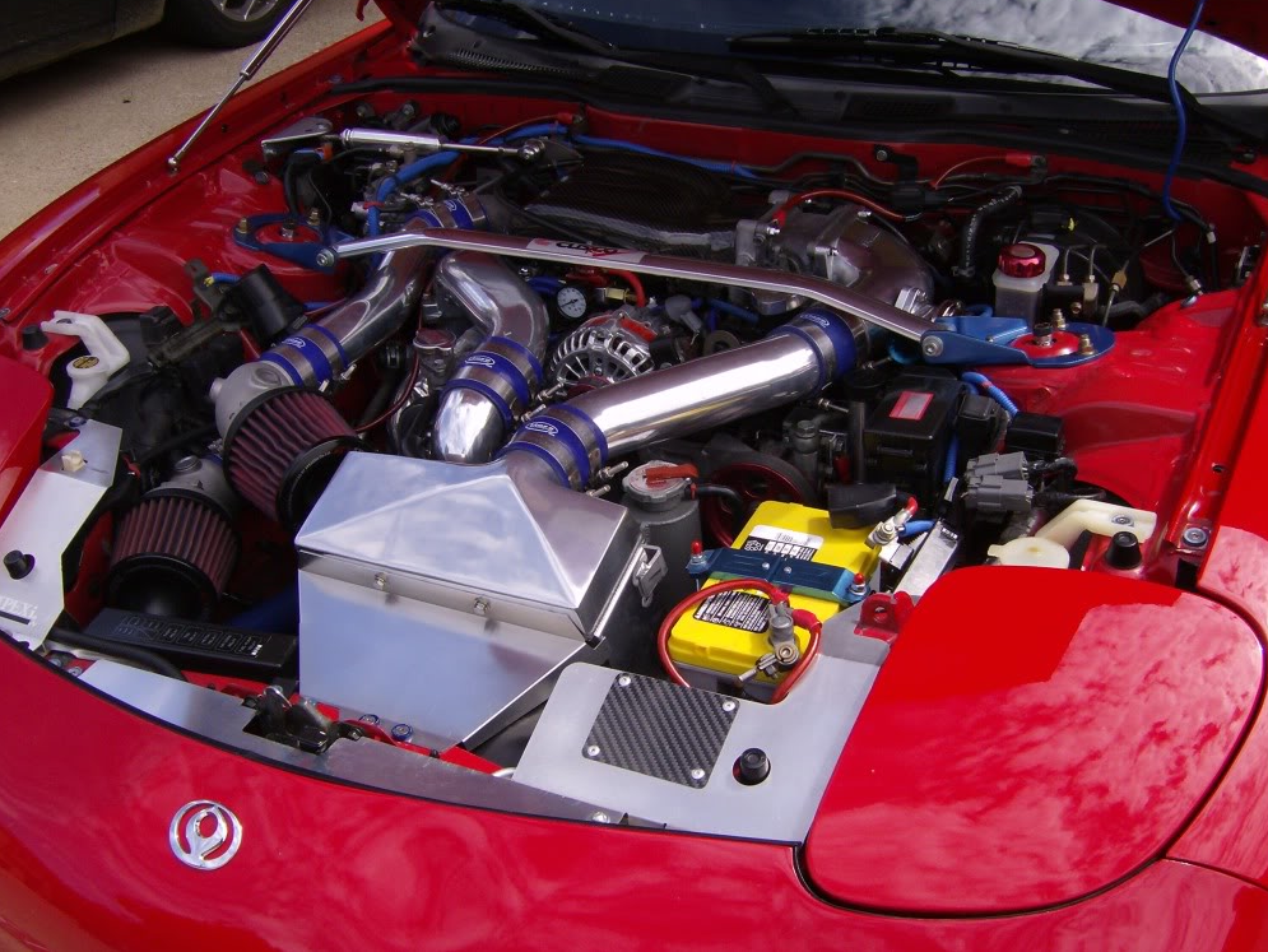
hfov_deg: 47.8
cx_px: 630
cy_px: 467
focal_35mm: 39
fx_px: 1429
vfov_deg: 36.8
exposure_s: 1/409
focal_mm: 6.4
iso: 100
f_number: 4.8
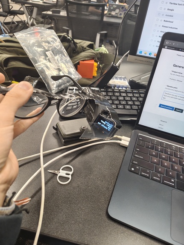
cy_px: 122
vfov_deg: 71.5
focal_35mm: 24
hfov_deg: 56.9
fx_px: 170
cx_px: 92
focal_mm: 5.56
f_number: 1.88
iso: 238
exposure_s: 1/50
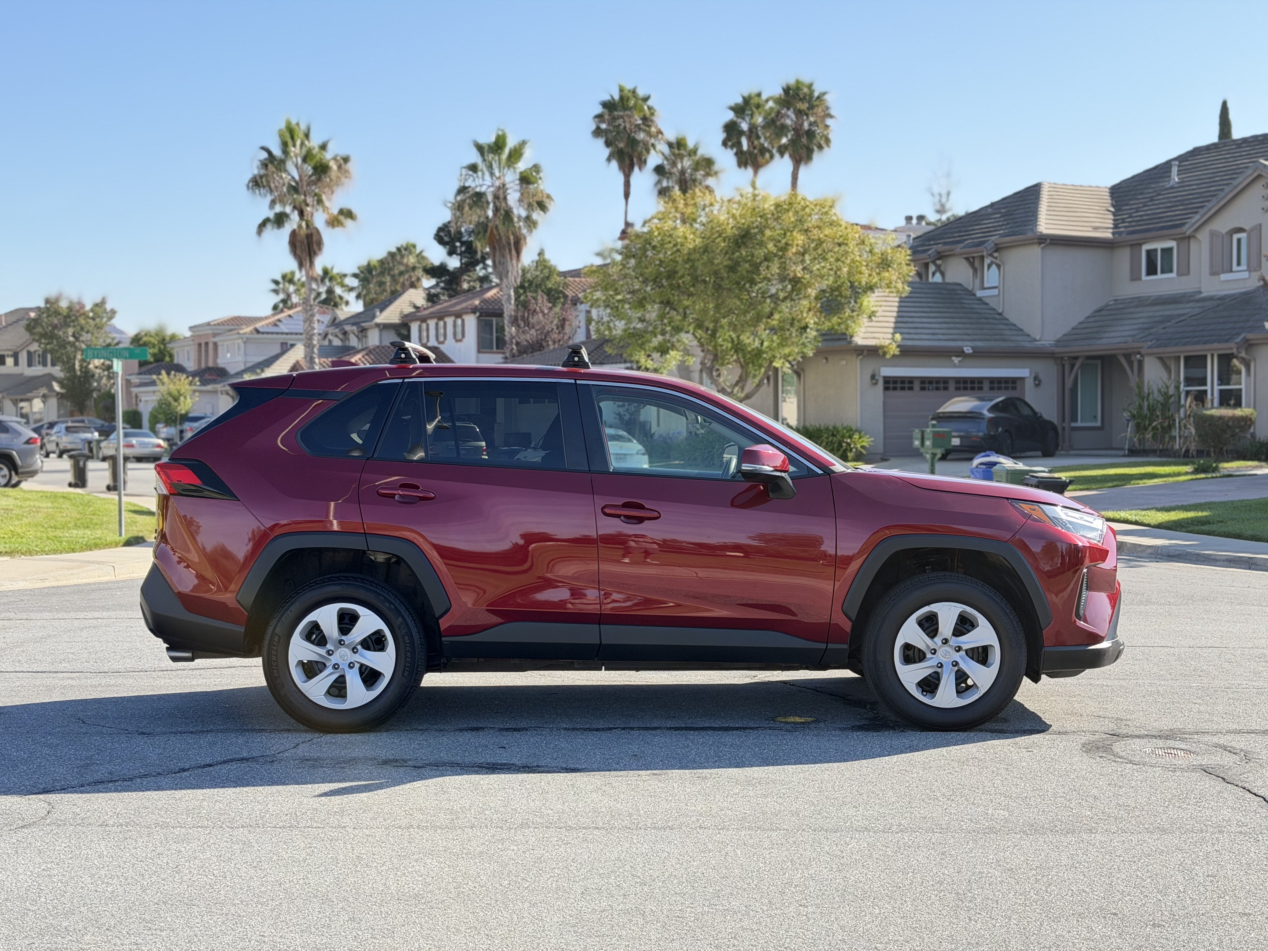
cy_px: 476
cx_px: 634
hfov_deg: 39.7
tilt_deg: -2.0
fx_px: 1758
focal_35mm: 48
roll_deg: +0.5
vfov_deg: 30.3
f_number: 1.78
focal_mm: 6.76
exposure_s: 1/1085
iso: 100
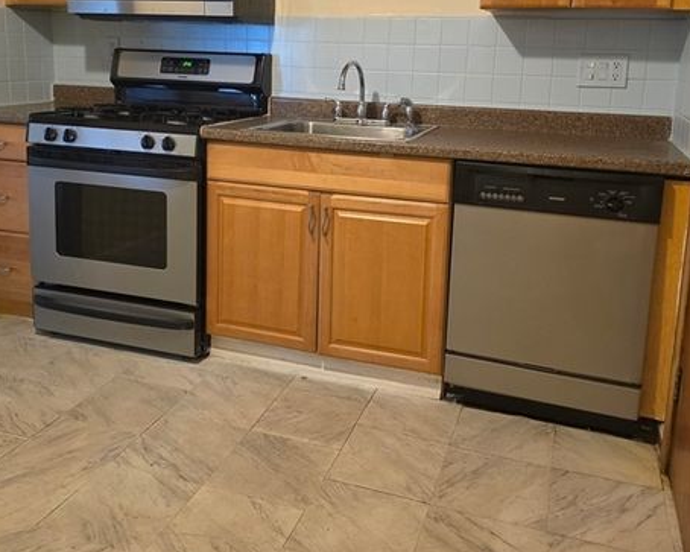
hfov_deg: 54.2
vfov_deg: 43.8
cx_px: 324
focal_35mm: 33
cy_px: 174
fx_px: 674
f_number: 1.4
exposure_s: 1/120
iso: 640
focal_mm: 6.5
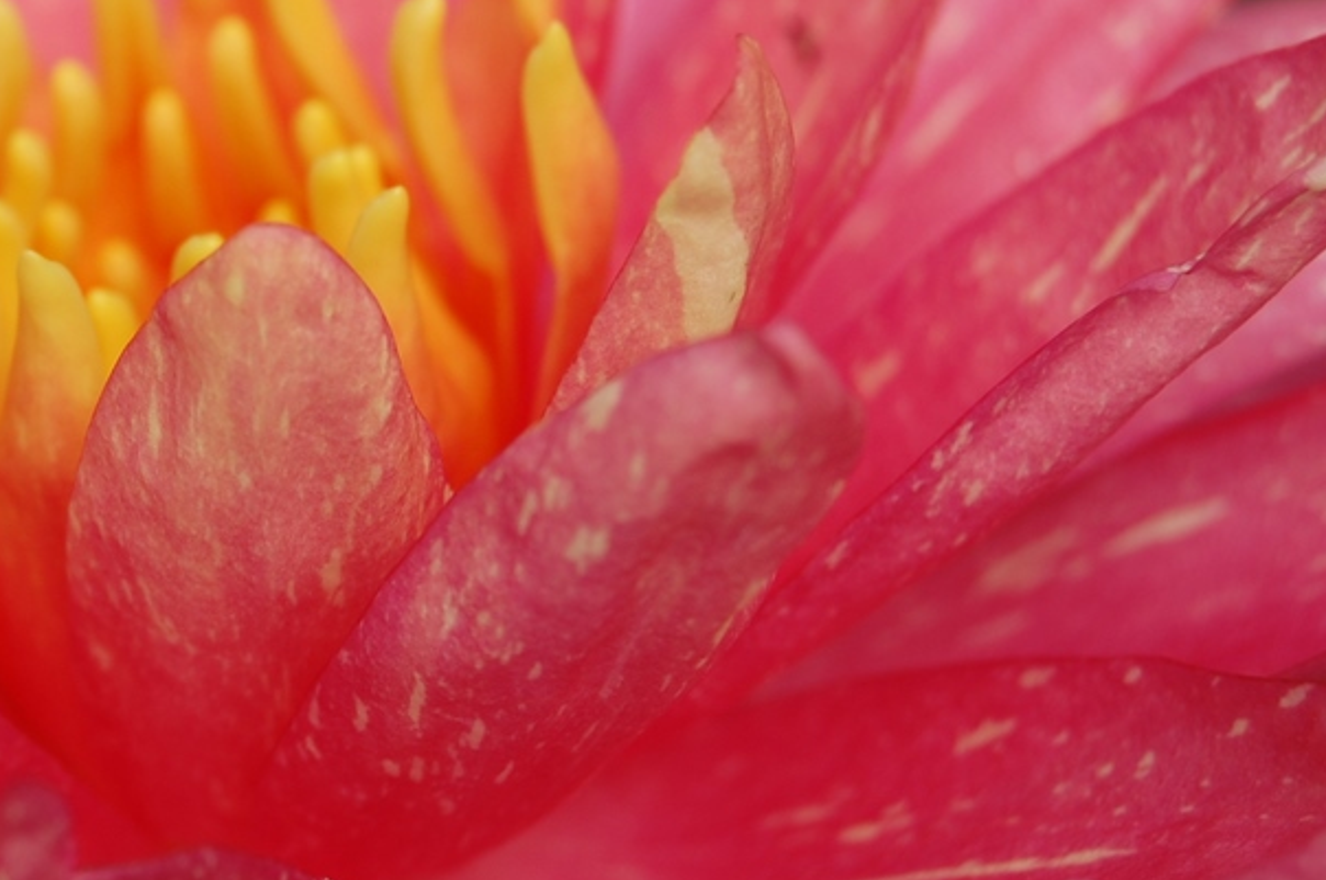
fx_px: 6032
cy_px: 189
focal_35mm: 164
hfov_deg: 12.5
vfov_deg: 8.3
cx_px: 255
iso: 200
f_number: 9
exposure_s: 1/320
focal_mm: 55
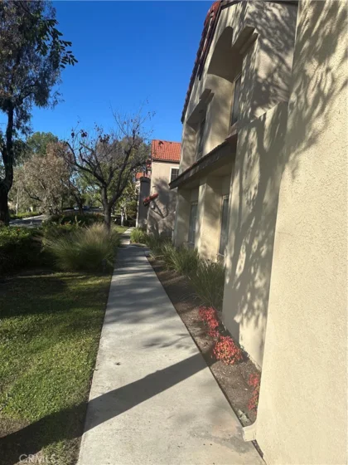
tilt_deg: -0.6
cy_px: 232
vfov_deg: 71.6
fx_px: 322
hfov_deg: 56.8
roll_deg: -5.4
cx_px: 174
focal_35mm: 24
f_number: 1.78
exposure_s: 1/4545
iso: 80
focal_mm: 6.86
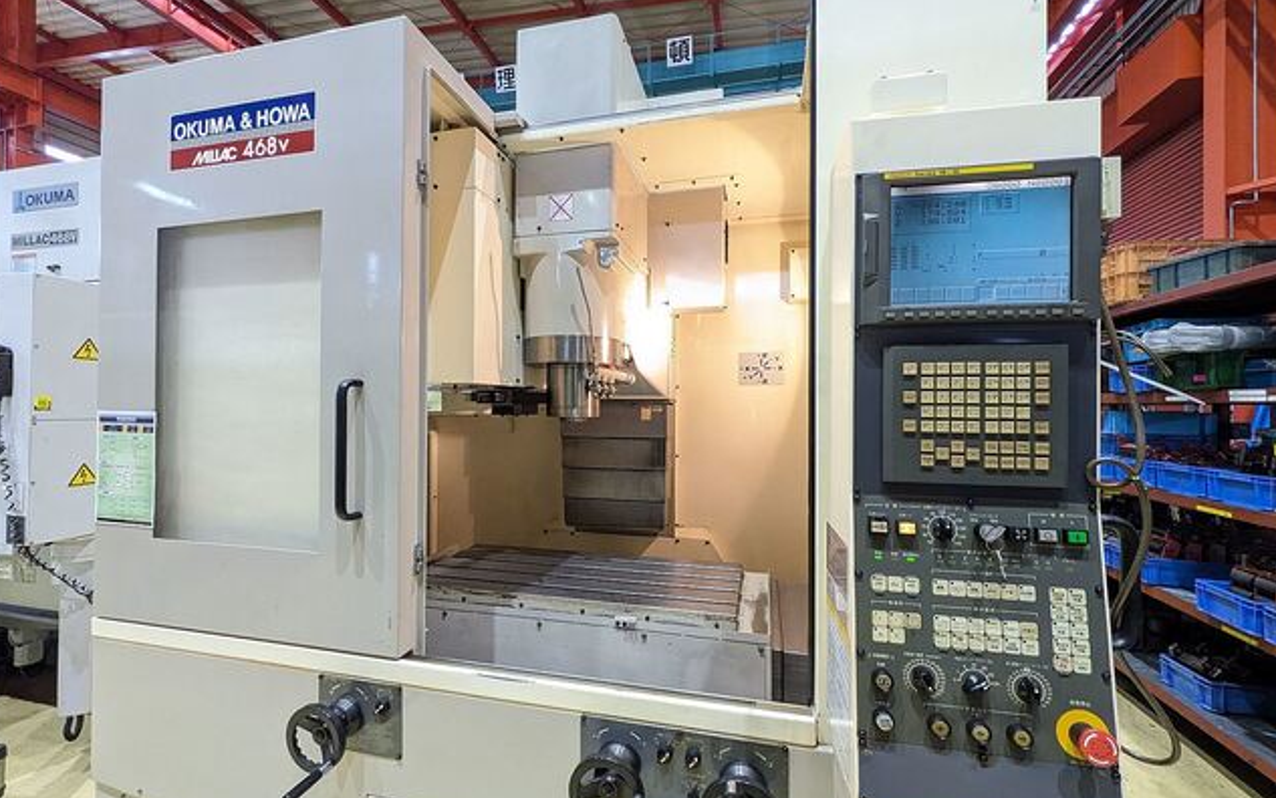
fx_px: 522
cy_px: 401
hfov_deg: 101.4
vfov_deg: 74.8
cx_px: 633
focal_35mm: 15
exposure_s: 1/33.3
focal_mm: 1.83
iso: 545
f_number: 2.2
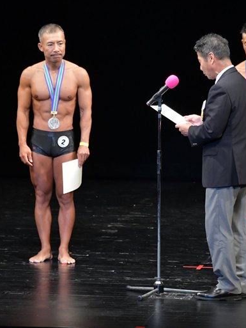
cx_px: 122
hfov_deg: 4.0
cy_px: 164
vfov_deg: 5.4
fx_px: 3504
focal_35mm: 370
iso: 3200
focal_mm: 170
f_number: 5.6
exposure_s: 1/400
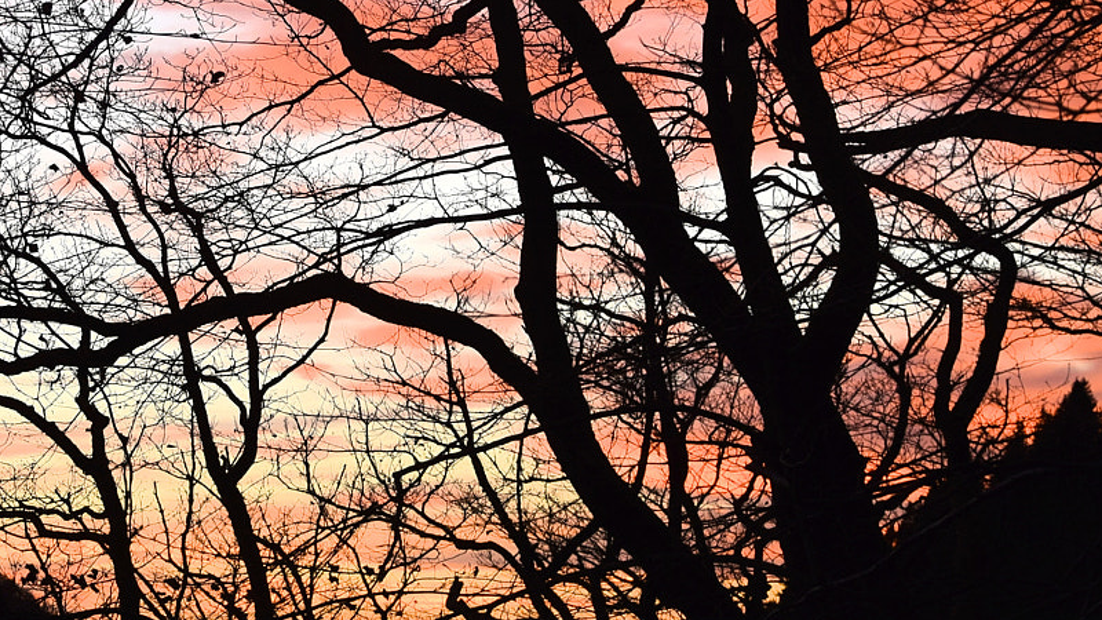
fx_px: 2571
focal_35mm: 88
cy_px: -19
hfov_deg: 24.1
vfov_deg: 13.5
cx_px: 372
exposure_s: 1/30
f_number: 5
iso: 100
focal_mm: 28
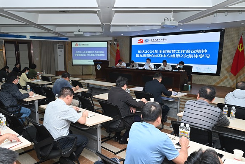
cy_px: 91
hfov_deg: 63.5
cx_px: 110
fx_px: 197
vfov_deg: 44.9
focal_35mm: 29
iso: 640
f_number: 8
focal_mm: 24
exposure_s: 1/80
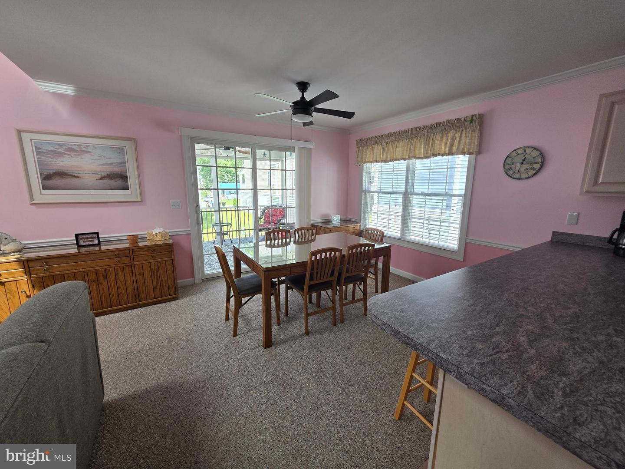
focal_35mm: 13
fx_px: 235
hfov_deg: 106.2
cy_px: 234
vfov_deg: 89.9
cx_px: 312
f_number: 1.9
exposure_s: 1/120
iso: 64
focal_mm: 2.2
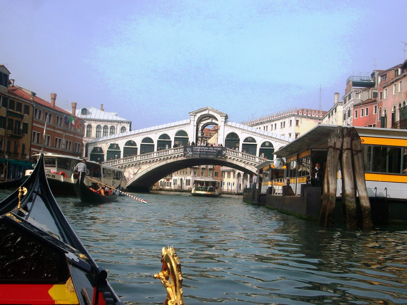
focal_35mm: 42
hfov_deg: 44.8
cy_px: 152
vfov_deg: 34.3
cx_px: 204
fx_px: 494
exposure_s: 1/400
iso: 80
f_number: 6.3
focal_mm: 7.1
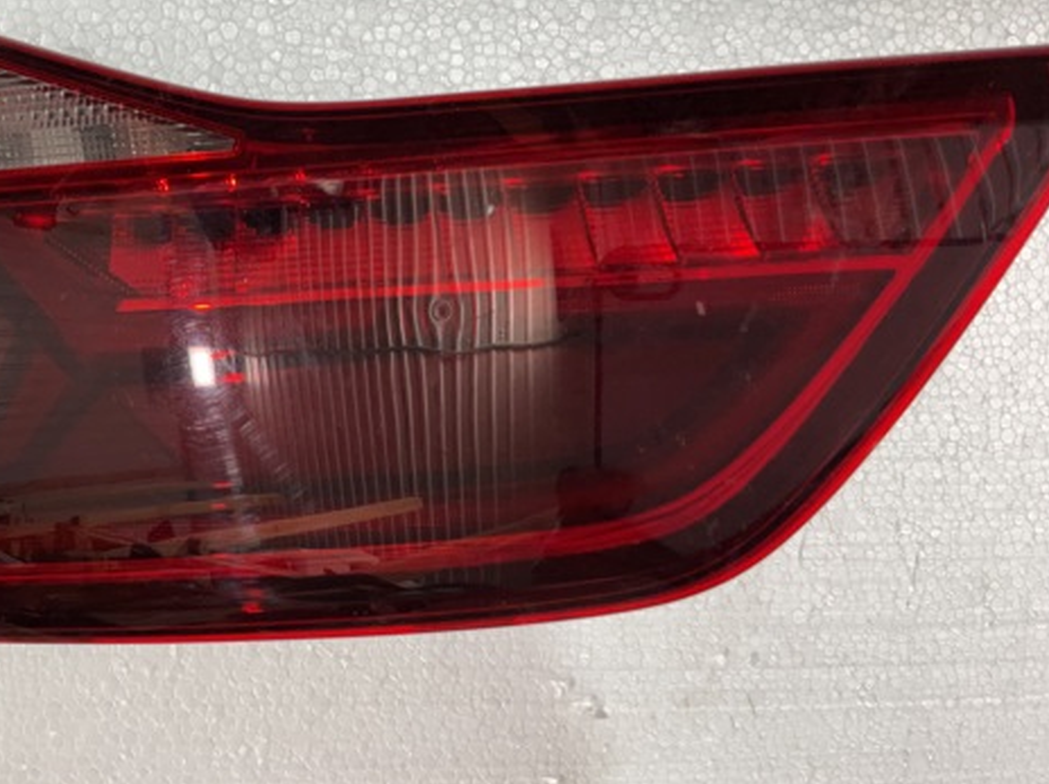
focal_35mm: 40
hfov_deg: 46.0
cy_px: 299
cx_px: 332
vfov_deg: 35.7
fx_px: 1211
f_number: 1.8
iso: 25
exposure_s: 1/100
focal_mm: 3
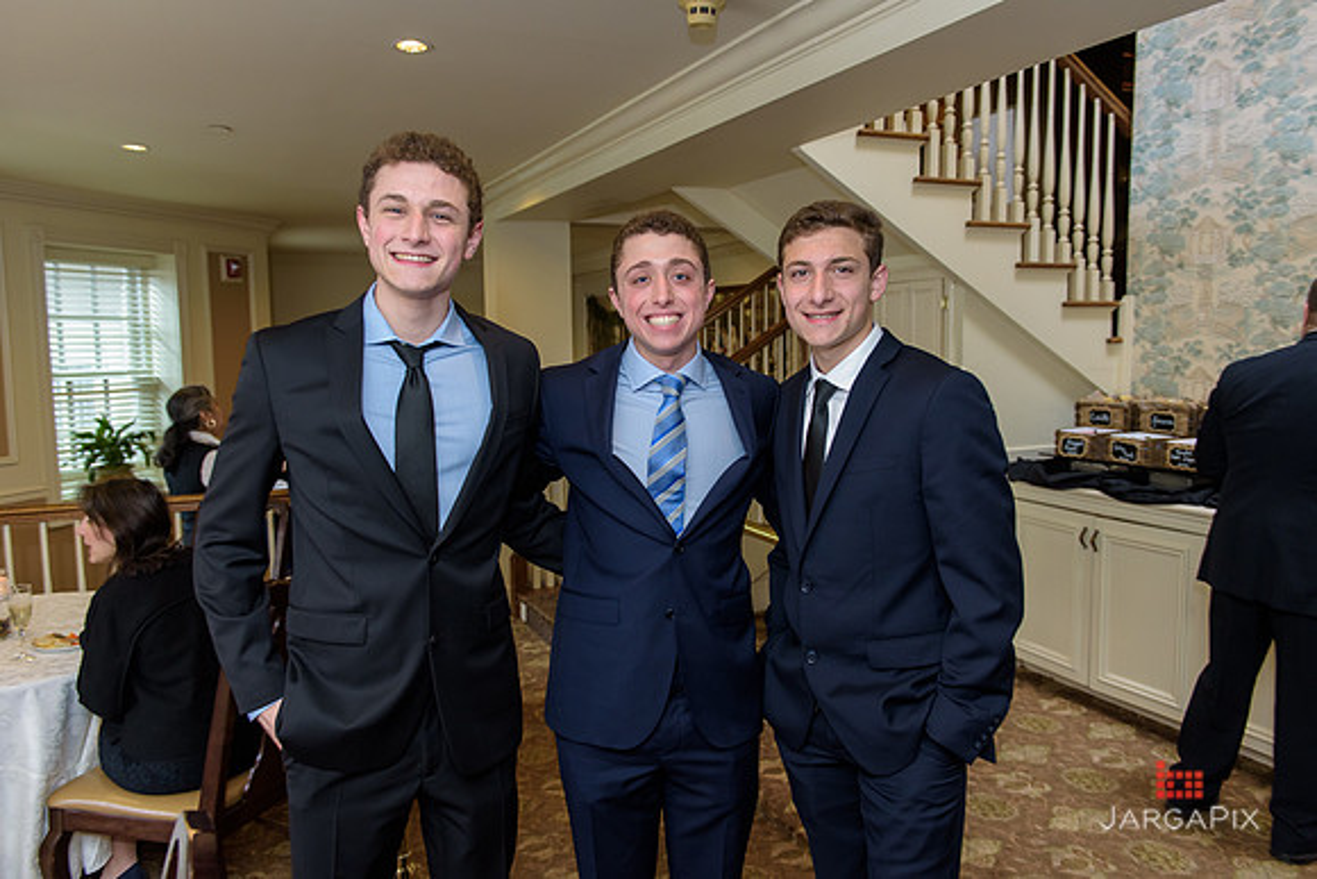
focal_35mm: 26
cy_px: 440
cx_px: 658
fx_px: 951
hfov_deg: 69.4
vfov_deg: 49.6
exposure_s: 1/125
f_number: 3.2
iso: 1600
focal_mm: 26
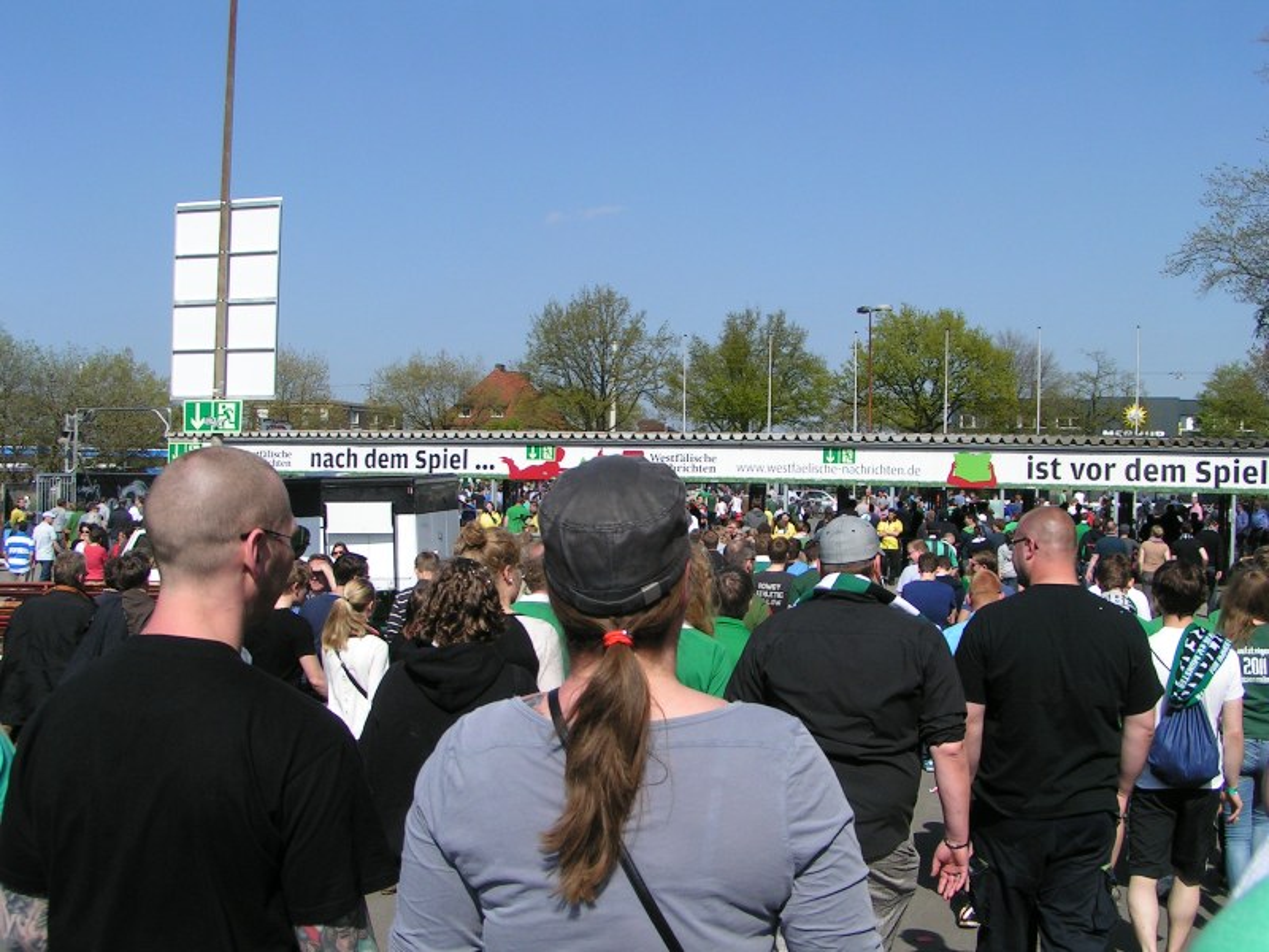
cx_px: 634
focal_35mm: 38
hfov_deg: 49.0
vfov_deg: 37.7
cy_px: 476
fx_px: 1393
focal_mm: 5.8
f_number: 5.6
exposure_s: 1/640
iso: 50
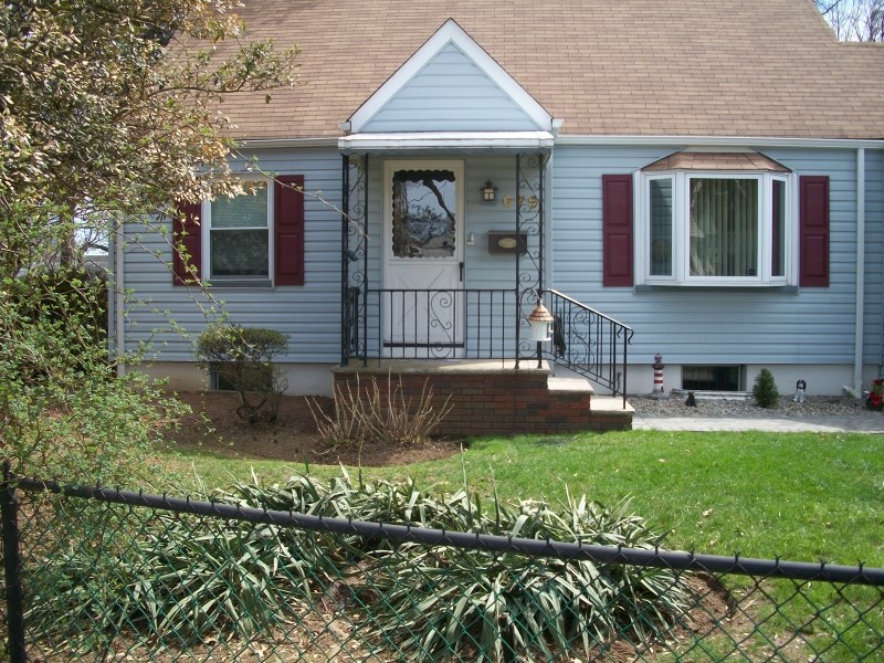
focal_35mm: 35
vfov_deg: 40.7
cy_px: 332
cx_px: 442
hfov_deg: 52.6
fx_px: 894
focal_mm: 6.3
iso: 80
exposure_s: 1/250
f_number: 3.1
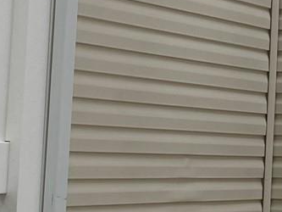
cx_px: 755
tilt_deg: +2.2
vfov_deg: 9.3
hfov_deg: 10.1
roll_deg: -1.6
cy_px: 83
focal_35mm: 160
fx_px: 1304
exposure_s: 1/128
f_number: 1.8
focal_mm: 4.25
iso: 32
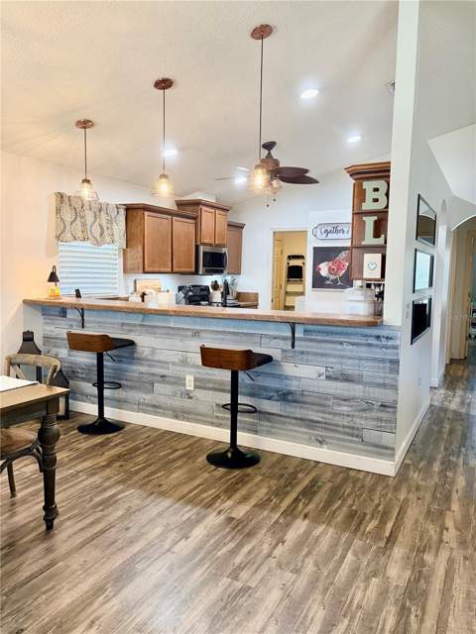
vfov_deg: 67.3
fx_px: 477
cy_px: 317
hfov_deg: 53.1
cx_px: 238
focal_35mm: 26
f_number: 1.6
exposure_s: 1/120
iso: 200
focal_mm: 5.96
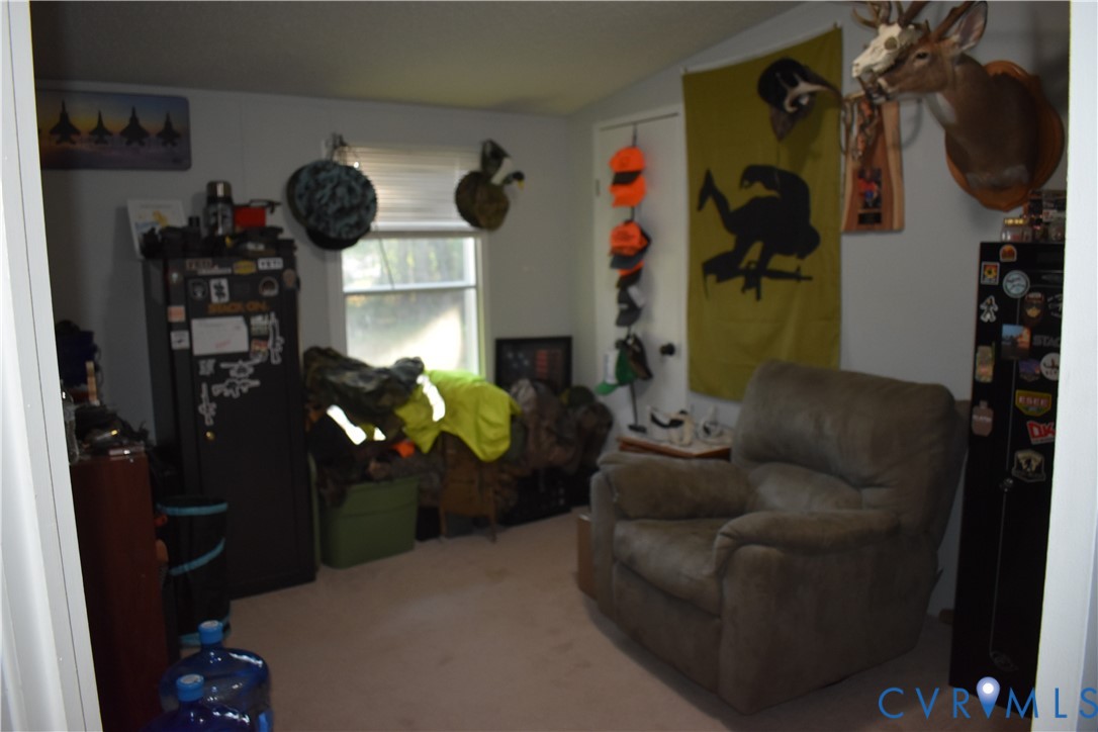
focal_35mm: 27
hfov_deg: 67.4
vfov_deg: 47.9
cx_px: 549
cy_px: 366
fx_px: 823
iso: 1250
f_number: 3.5
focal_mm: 18
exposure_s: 1/125
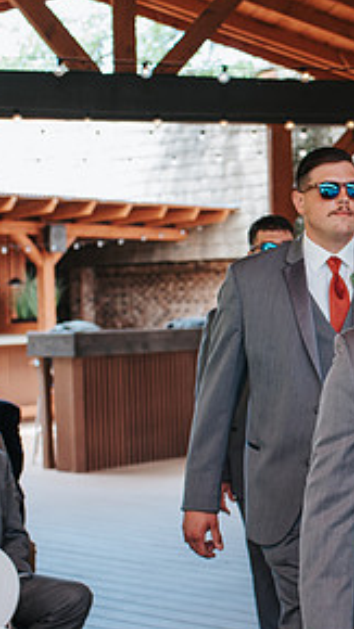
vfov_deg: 28.2
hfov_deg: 15.6
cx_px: 406
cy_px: 335
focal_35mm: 75
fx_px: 1252
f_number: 3.2
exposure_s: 1/125
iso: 280
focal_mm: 35
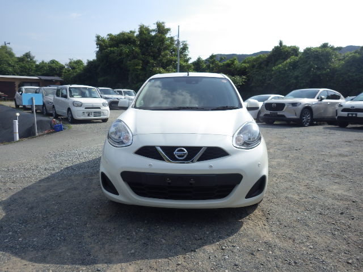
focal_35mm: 25
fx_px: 262
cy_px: 136
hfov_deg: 69.4
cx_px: 182
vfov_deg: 54.9
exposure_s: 1/250
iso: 125
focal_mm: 4.5
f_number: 7.9
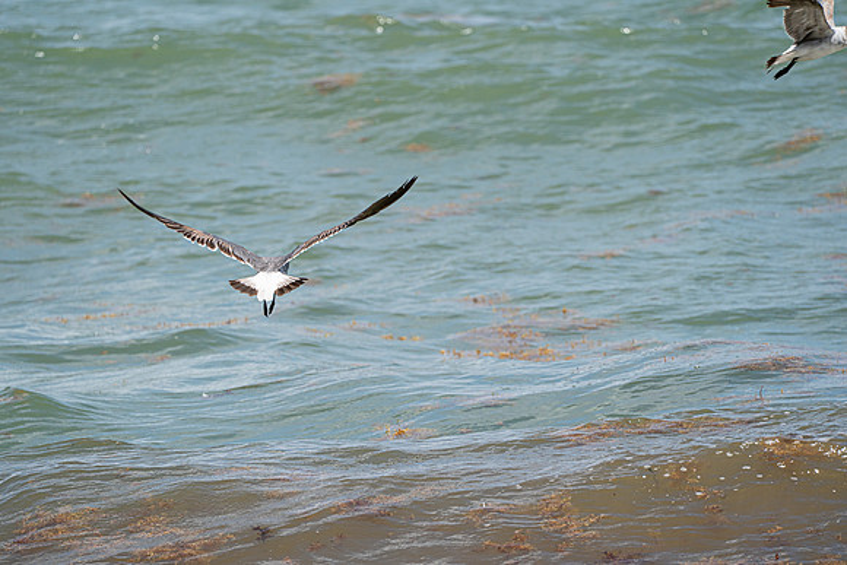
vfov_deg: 3.4
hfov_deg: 5.2
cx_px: 424
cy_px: 282
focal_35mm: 400
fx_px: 9413
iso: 640
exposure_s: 1/1250
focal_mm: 400
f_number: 10
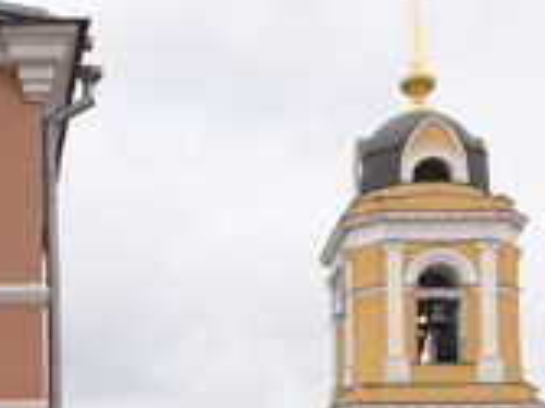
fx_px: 2030
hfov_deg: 15.1
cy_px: 630
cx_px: 13
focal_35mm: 129
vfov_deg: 11.0
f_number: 5
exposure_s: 1/250
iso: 64
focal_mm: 32
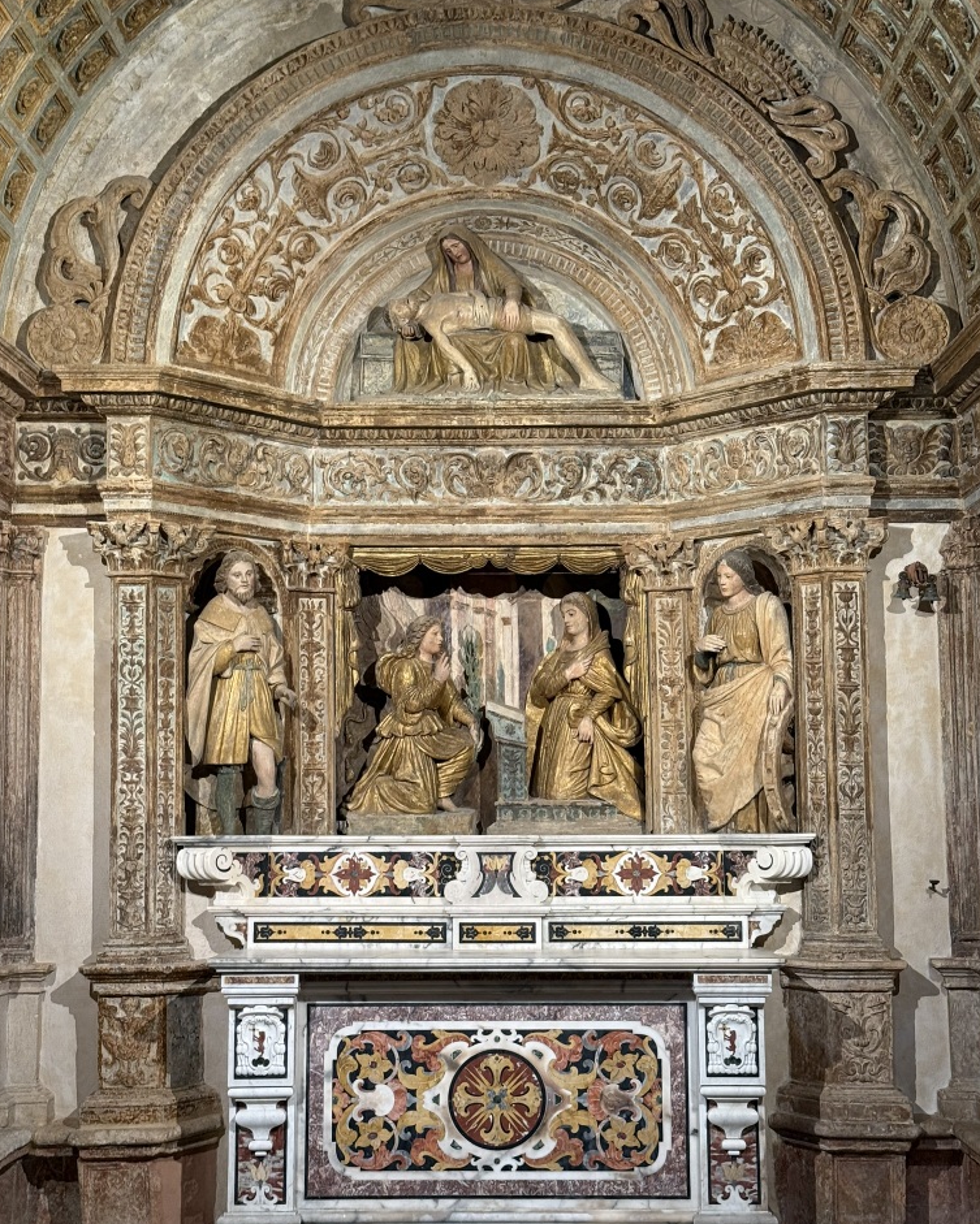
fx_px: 1849
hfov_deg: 29.7
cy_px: 639
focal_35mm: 51
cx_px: 495
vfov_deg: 36.6
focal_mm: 6.76
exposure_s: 1/58
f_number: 1.78
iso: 100
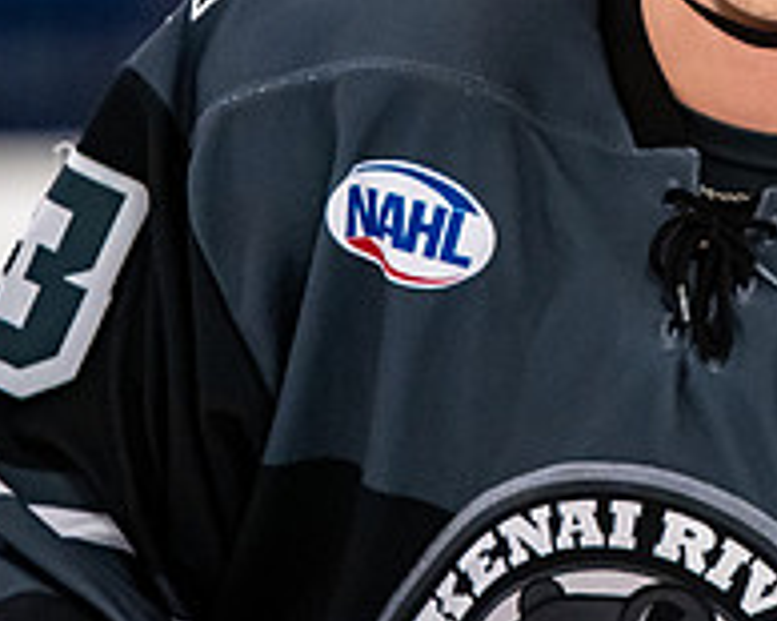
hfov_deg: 2.1
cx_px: 950
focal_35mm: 924
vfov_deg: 1.7
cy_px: -187
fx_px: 21238
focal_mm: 200
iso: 1600
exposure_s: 1/800
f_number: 2.8
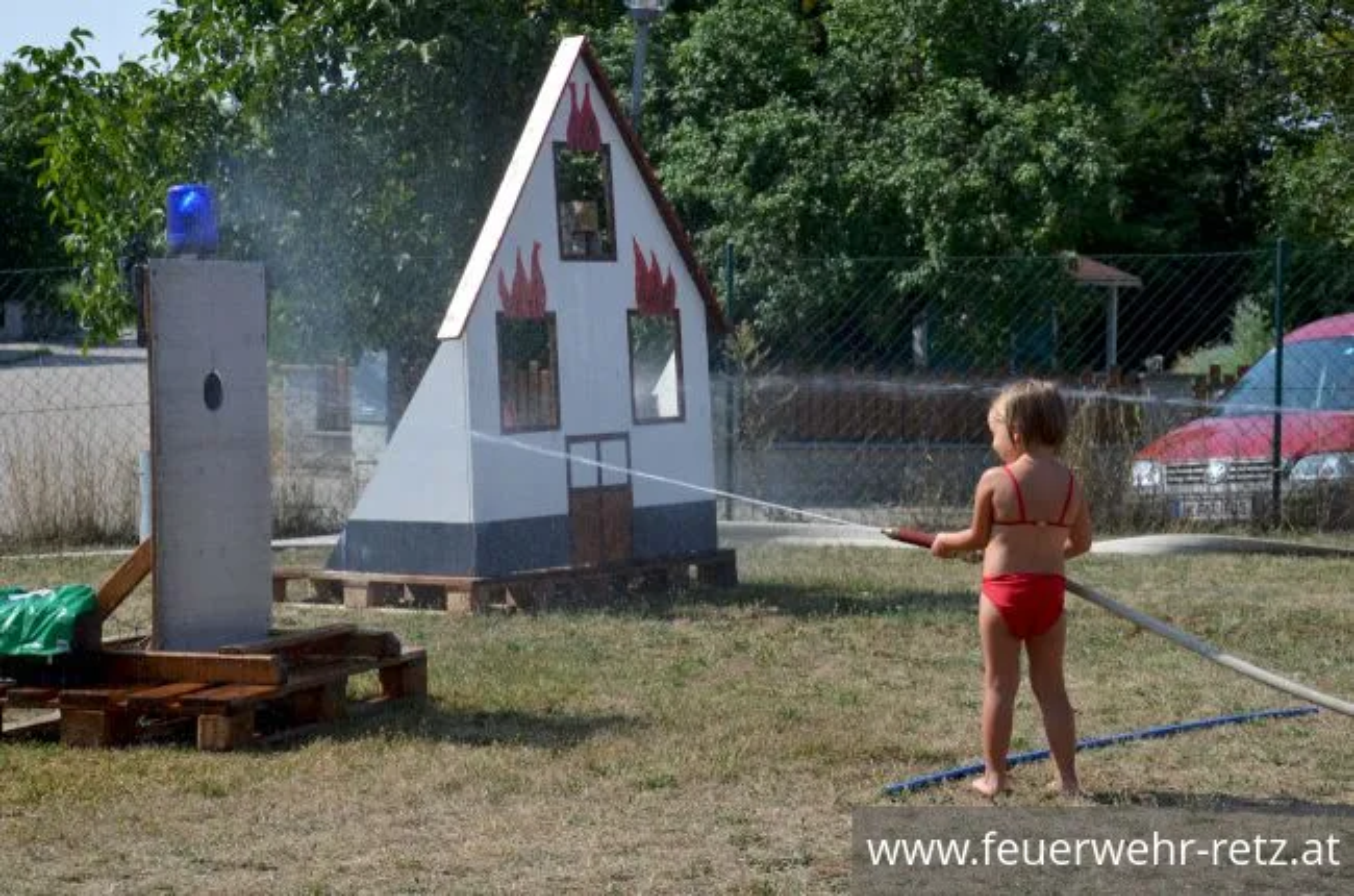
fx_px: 3264
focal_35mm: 87
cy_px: 448
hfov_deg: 23.4
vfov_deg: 15.6
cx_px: 677
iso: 100
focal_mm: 58
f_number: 8
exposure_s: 1/250
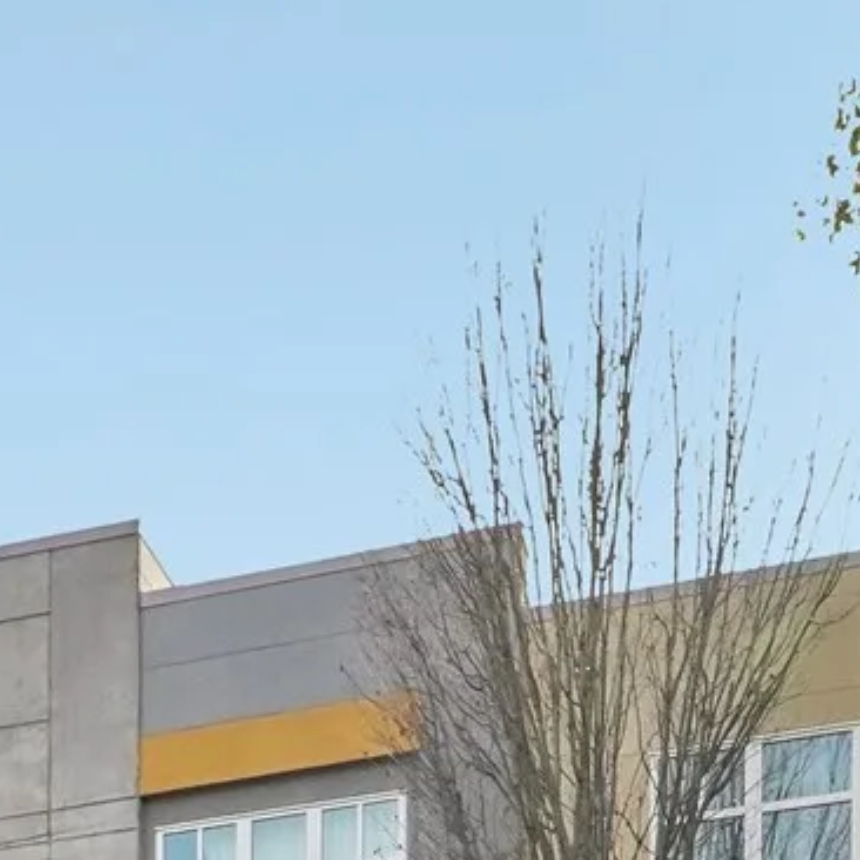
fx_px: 1771
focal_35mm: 63
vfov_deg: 24.4
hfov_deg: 27.1
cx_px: 285
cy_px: 1063
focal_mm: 16
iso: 1600
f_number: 8
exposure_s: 1/1250
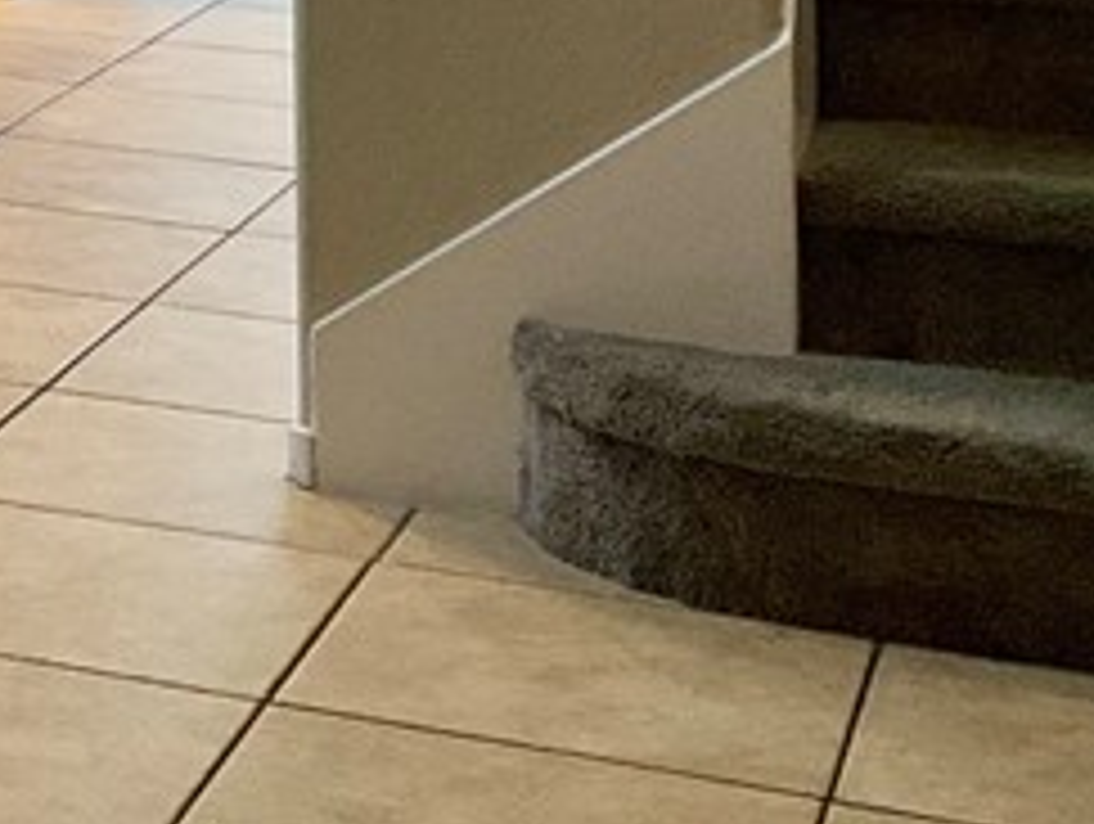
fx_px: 3861
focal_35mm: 122
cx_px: -963
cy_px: -756
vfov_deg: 11.2
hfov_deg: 14.0
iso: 100
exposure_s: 1/60
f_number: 1.8
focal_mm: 3
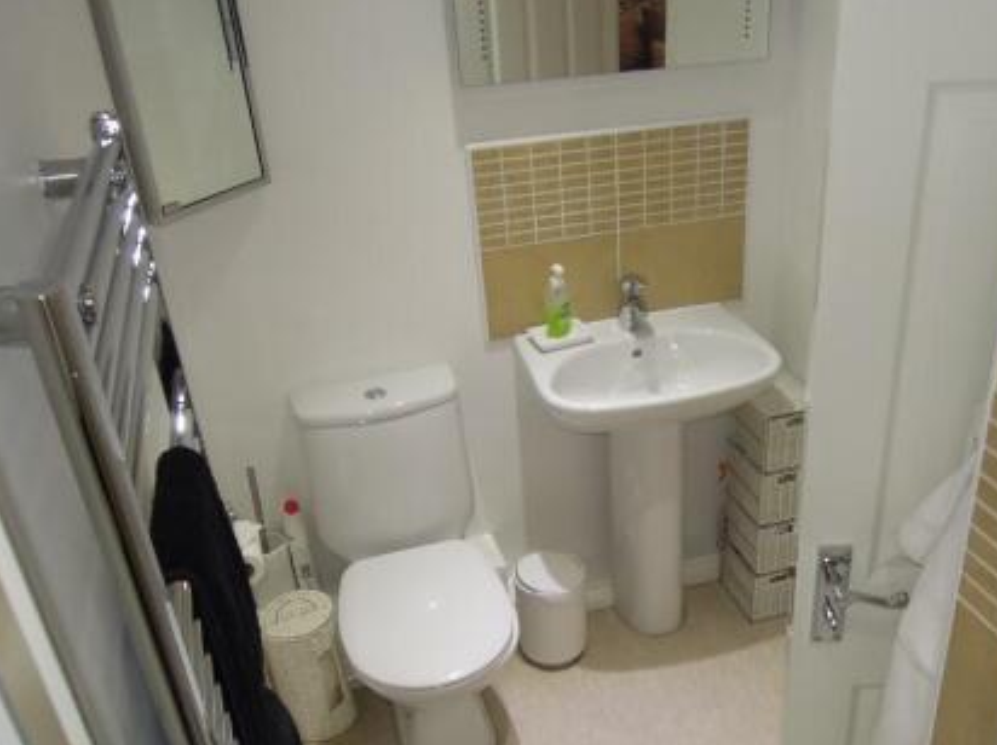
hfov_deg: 53.5
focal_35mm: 34
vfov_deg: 41.4
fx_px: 978
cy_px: 463
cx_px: 609
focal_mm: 4.3
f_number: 2.8
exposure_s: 1/60
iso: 160
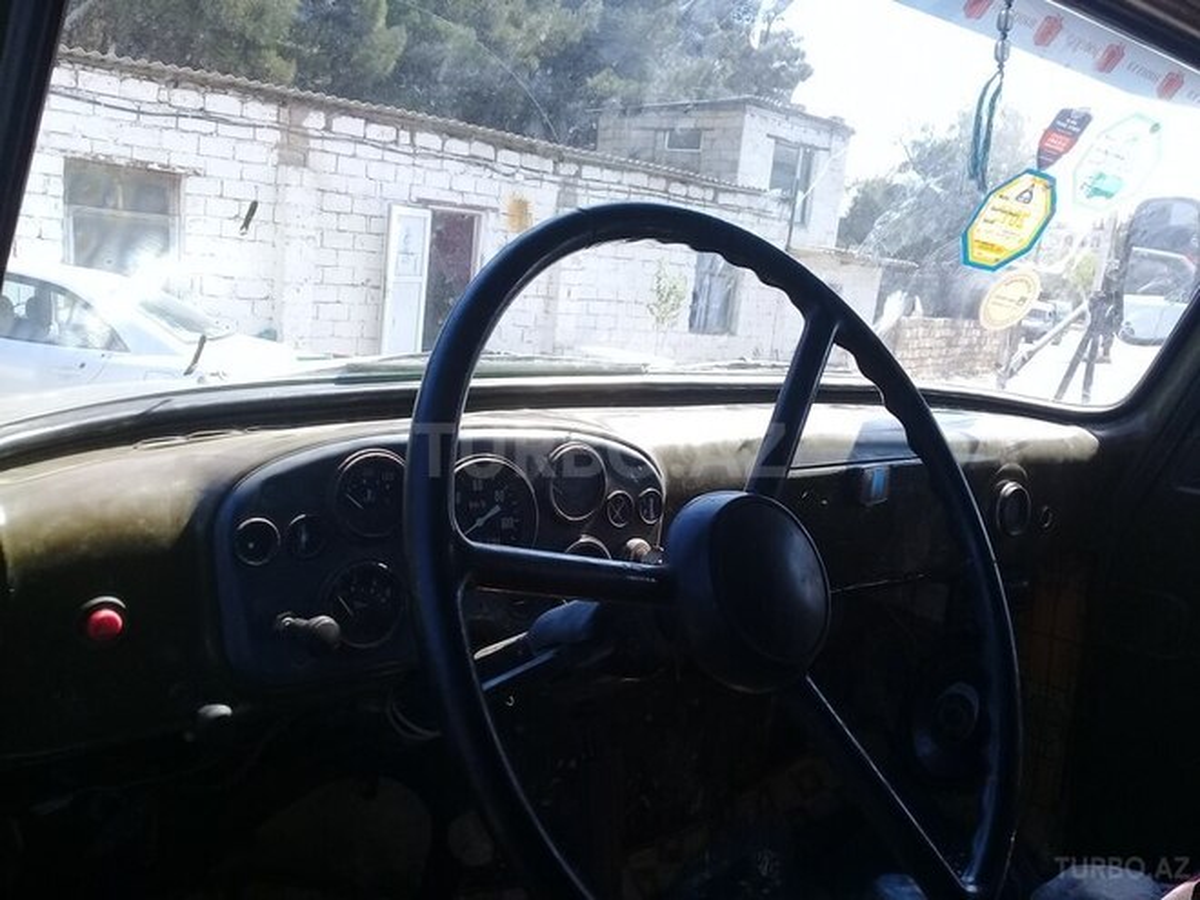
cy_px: 450
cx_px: 600
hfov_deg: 58.4
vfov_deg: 45.4
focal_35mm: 31
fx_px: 1075
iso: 50
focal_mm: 3.3
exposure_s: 1/323
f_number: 2.2
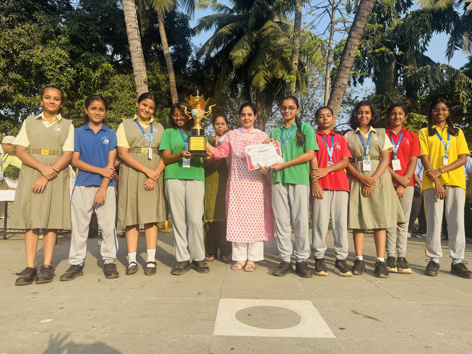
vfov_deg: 56.8
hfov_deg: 71.6
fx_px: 327
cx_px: 236
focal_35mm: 24
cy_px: 177
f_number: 1.78
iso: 80
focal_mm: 6.76
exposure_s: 1/1869
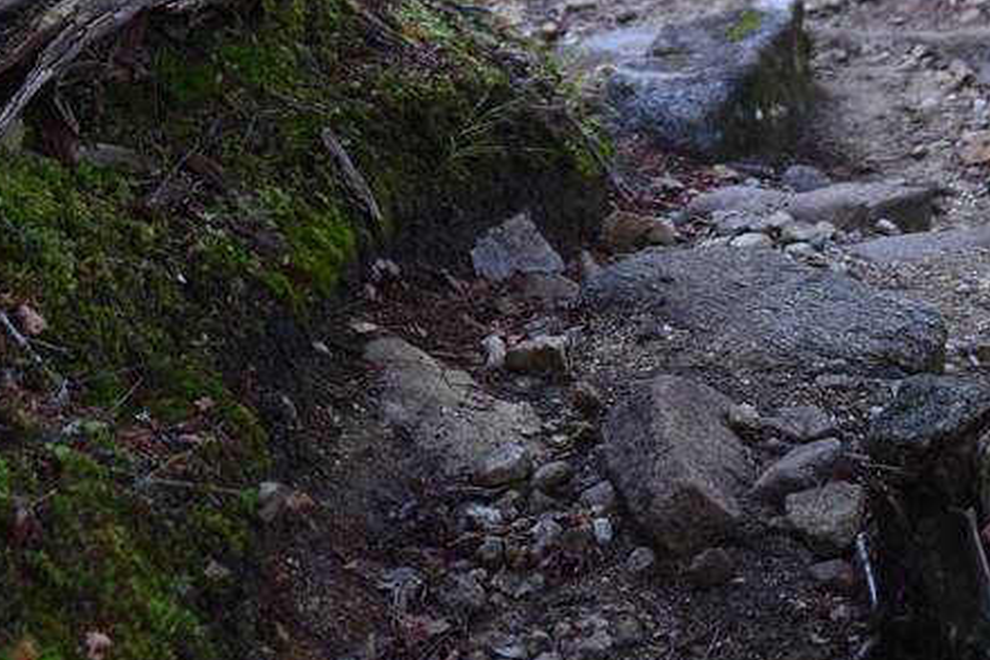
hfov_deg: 23.4
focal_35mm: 87
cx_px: 474
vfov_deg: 15.0
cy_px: -192
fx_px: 2392
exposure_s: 1/100
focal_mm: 24
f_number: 1.8
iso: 640
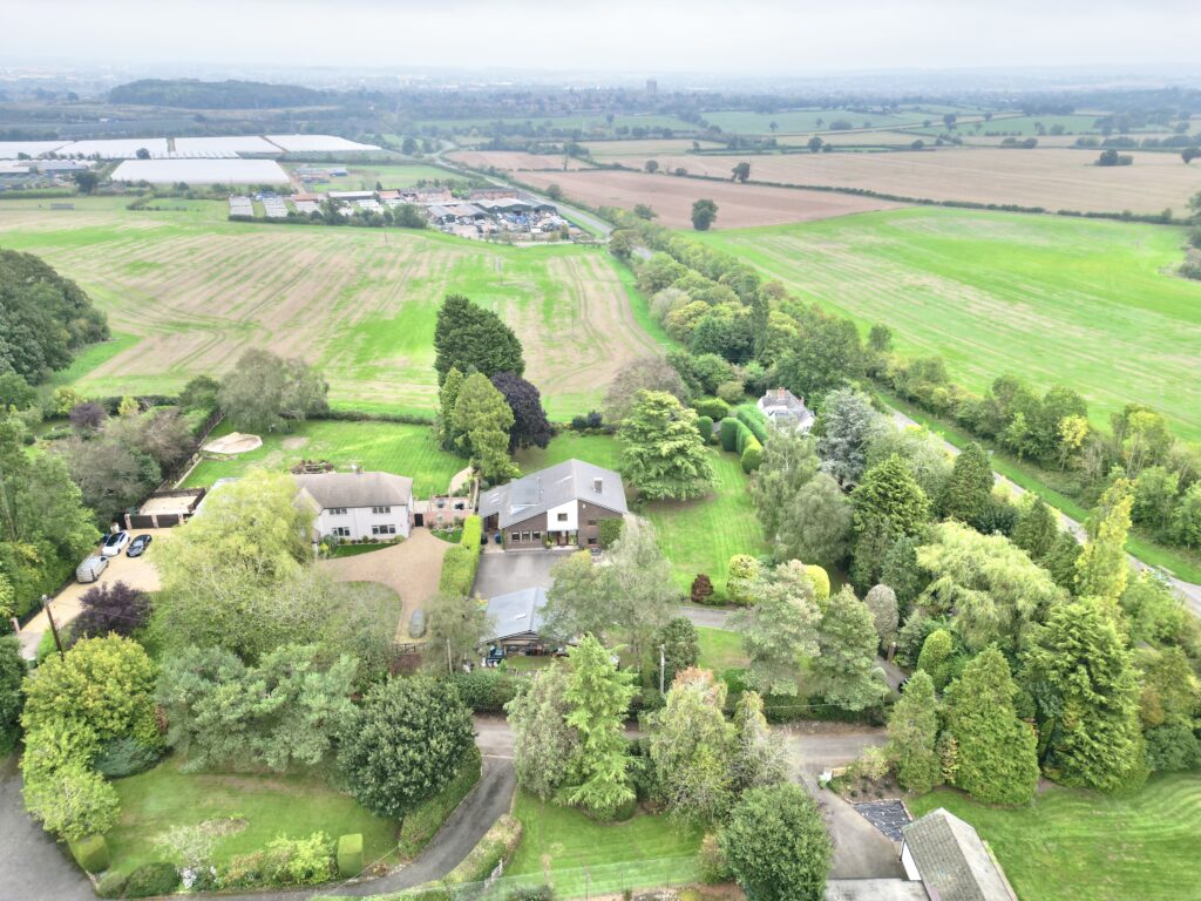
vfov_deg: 56.8
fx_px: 833
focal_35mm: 24
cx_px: 600
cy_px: 450
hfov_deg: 71.6
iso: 120
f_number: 1.7
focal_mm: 6.72
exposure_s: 1/800
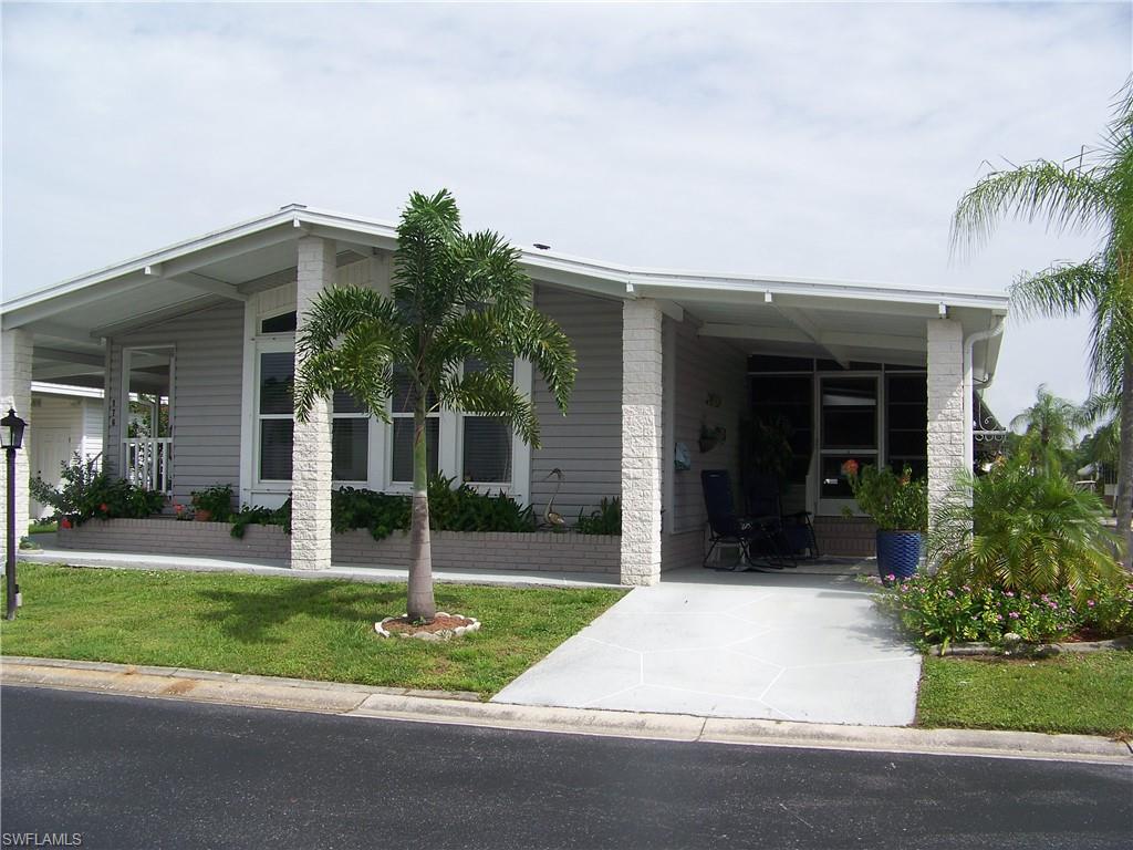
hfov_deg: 51.4
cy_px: 425
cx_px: 566
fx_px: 1178
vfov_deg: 39.7
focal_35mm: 36
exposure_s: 1/500
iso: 64
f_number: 4
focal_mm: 5.85
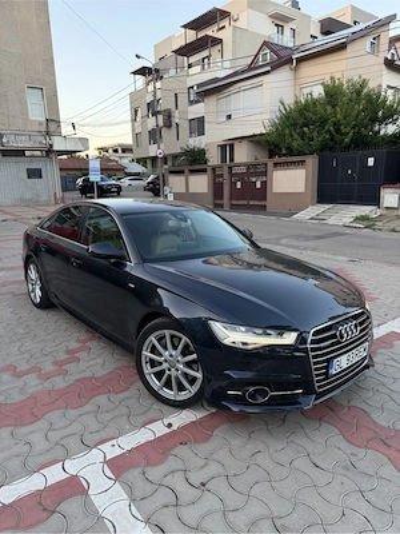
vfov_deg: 71.6
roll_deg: +1.3
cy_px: 267
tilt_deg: -12.6
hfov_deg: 56.8
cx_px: 200
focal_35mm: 24
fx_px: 370
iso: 200
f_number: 1.78
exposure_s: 1/225
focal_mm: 6.76
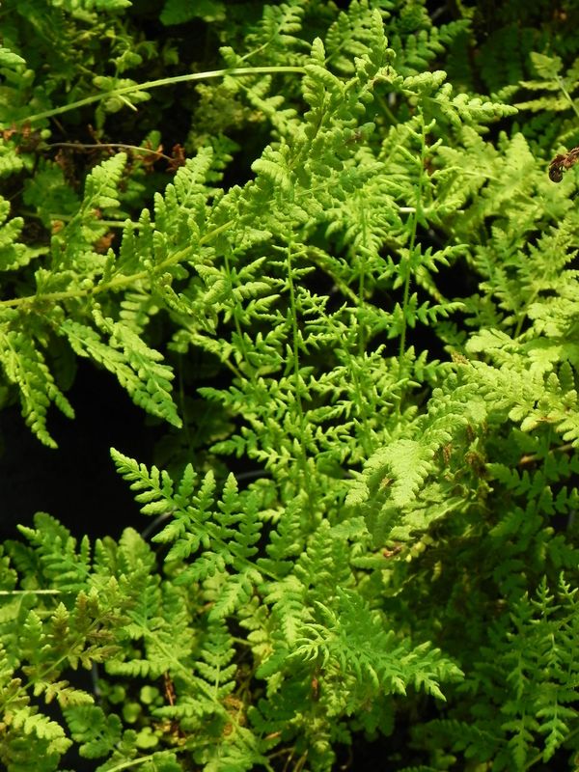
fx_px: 2609
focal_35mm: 117
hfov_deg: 12.7
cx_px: 290
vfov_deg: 16.8
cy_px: 386
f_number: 4.5
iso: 160
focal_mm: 20.8
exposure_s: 1/250
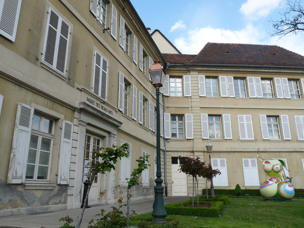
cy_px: 114
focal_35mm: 27
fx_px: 237
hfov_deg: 65.3
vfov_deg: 51.4
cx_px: 152
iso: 100
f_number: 5
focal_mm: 4.8
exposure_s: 1/250
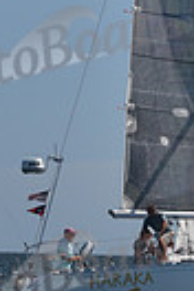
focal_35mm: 308
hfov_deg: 4.4
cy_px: -93
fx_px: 2489
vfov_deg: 6.6
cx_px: 325
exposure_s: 1/1000
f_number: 6.3
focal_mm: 70
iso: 250
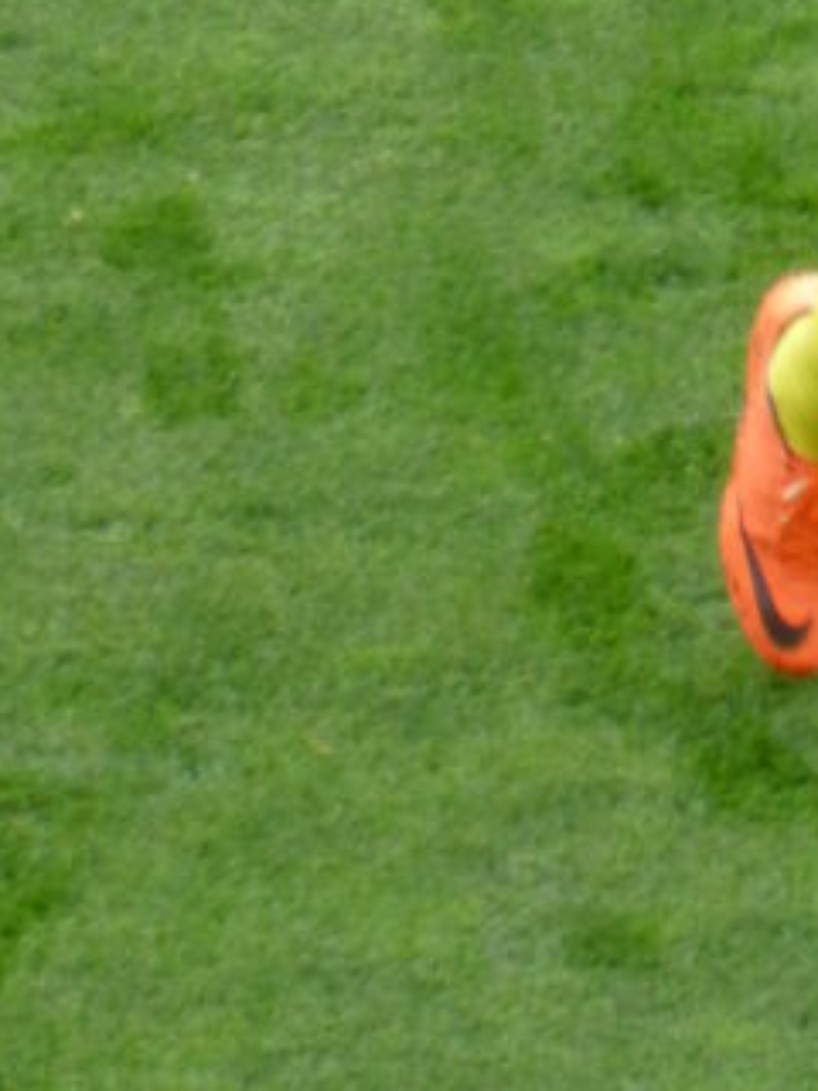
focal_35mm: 896
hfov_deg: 1.7
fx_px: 28231
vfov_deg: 2.2
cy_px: -460
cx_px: 1162
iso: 320
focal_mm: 40
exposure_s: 1/125
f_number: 5.9
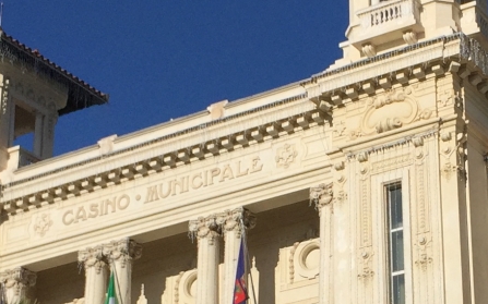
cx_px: 410
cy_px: 270
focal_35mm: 110
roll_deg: +1.8
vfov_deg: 11.8
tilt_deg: +22.0
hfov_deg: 18.7
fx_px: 1462
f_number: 2.2
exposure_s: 1/5650
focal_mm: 4.15
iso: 32
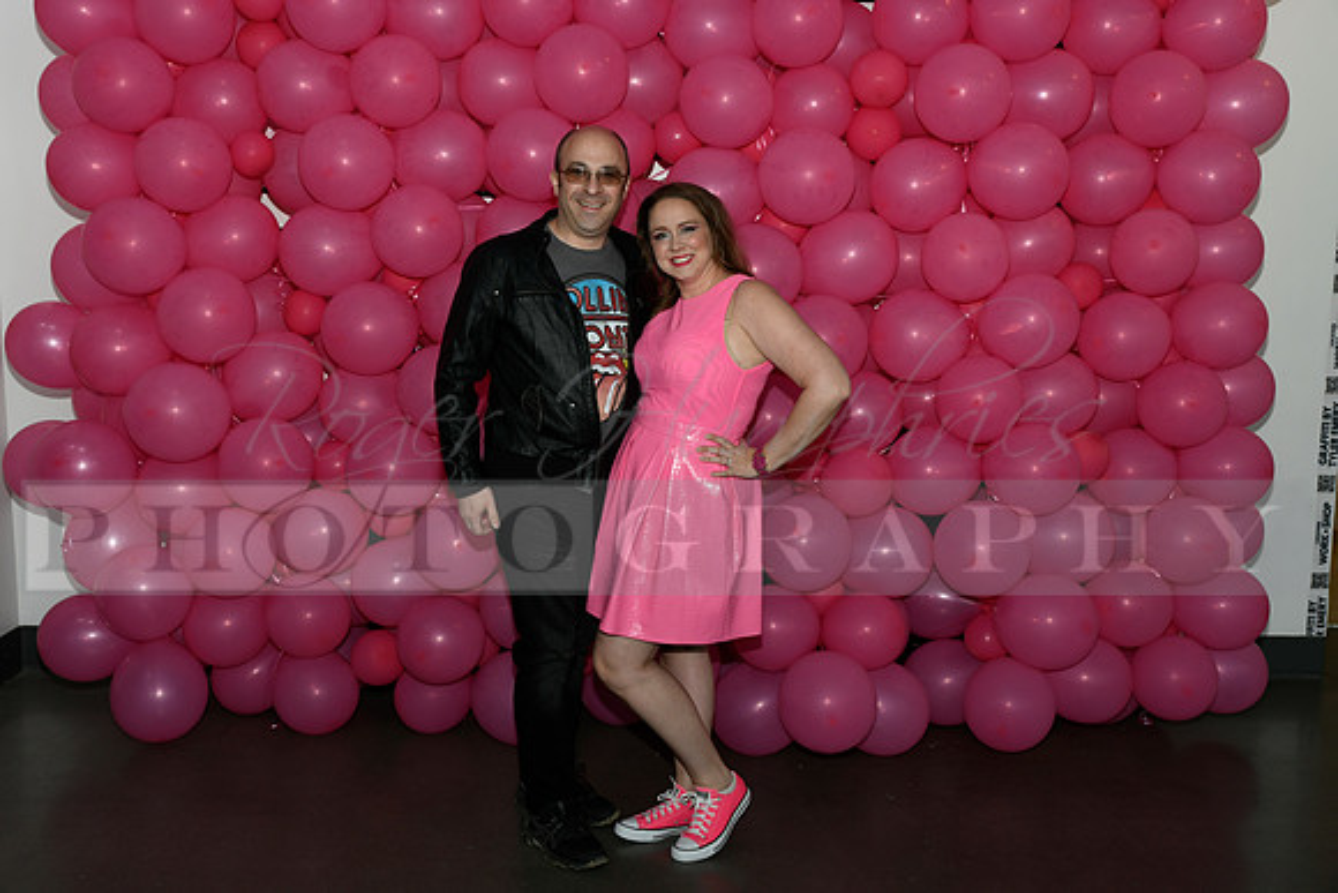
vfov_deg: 35.1
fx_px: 1413
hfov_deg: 50.7
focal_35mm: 38
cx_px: 669
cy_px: 446
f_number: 6.3
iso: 500
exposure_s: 1/60
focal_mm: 38
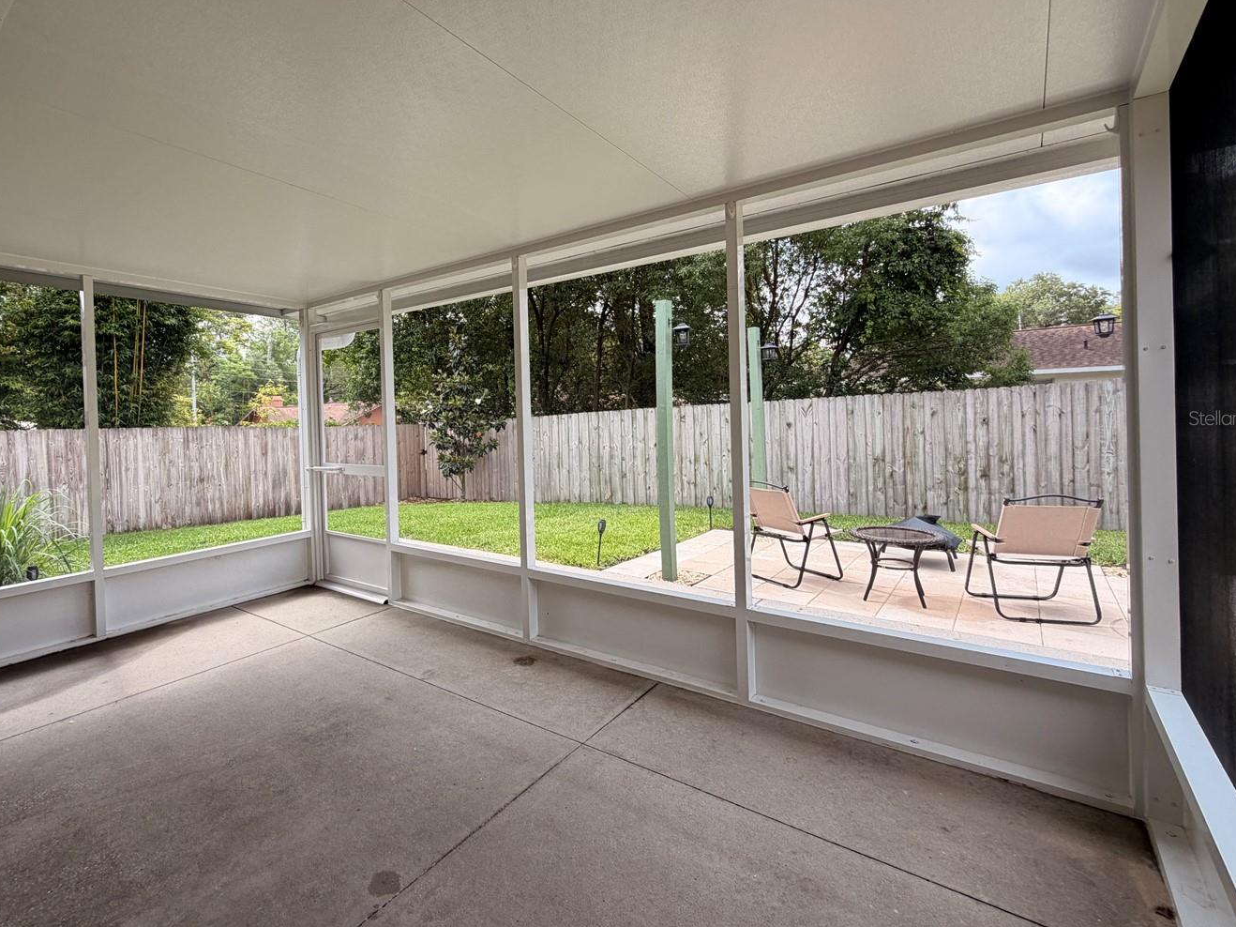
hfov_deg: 90.4
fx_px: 607
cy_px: 418
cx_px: 527
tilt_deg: -0.1
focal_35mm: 17
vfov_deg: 74.5
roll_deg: +1.7
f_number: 2.2
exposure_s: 1/347
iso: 50
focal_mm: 2.22
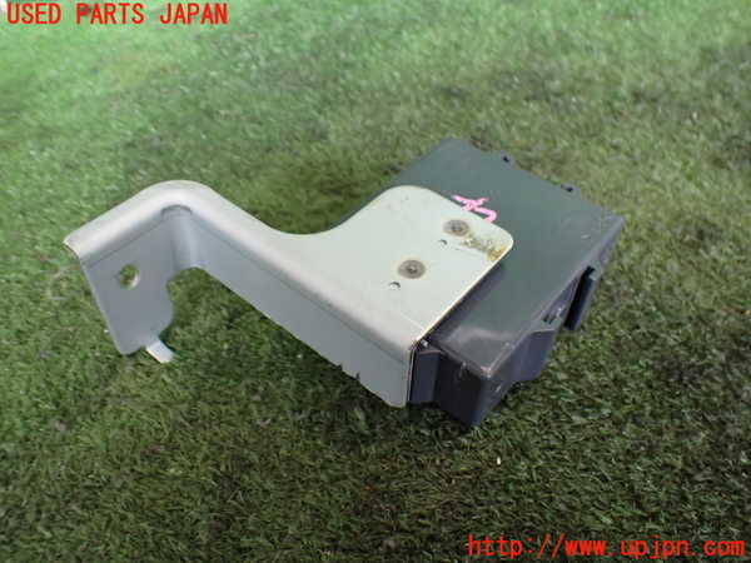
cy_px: 282
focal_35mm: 30
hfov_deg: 60.0
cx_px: 376
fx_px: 651
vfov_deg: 46.8
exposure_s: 1/125
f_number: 2.3
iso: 500
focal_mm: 5.4
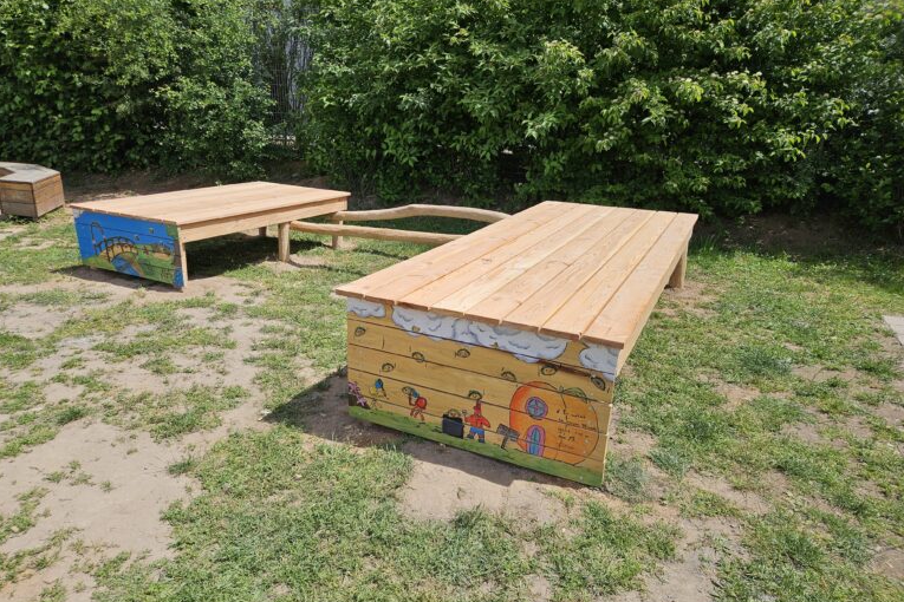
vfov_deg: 53.1
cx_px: 451
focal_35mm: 24
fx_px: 603
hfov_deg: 73.7
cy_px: 312
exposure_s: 1/1941
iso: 25
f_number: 1.8
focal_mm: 5.4
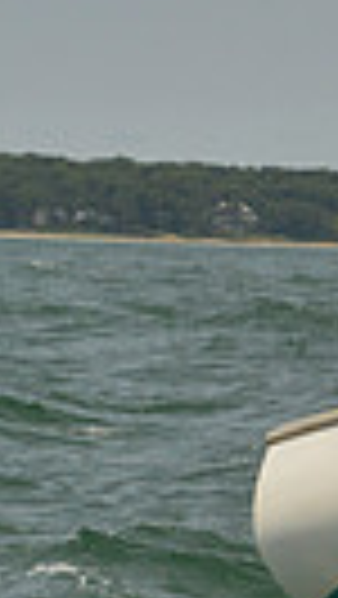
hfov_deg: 2.8
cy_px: 384
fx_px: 6663
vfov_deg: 5.1
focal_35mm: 419
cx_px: 1266
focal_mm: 92
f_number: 10
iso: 400
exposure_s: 1/800
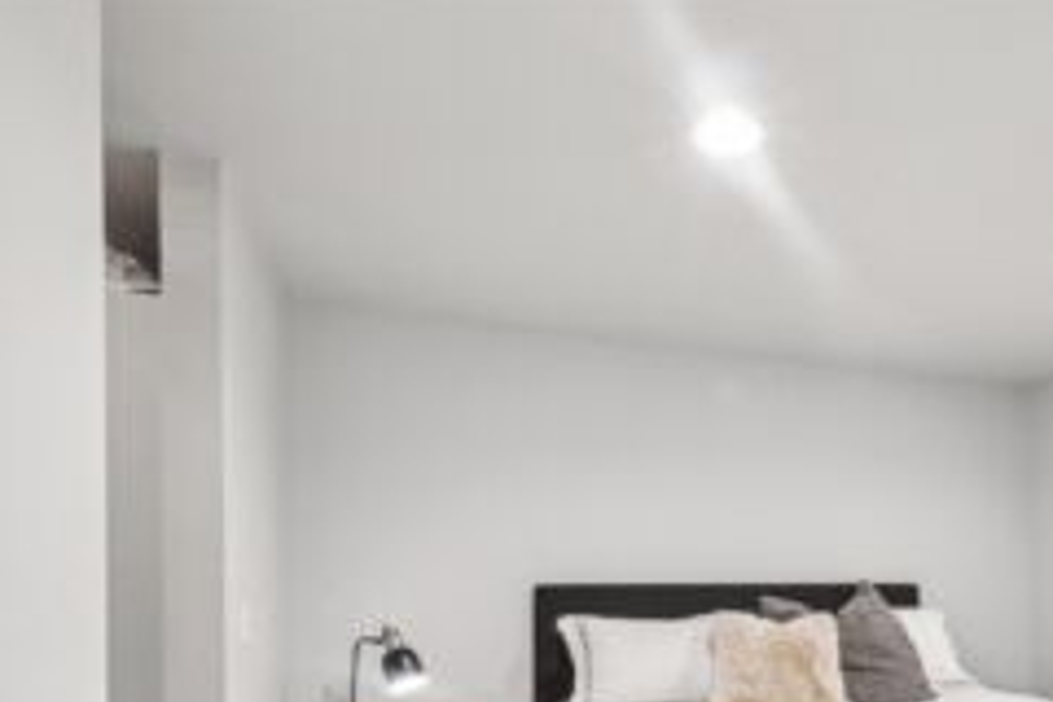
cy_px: 568
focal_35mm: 25
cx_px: 733
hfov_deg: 68.7
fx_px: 731
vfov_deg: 48.2
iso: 250
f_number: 9
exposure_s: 1/1.67
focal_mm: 10
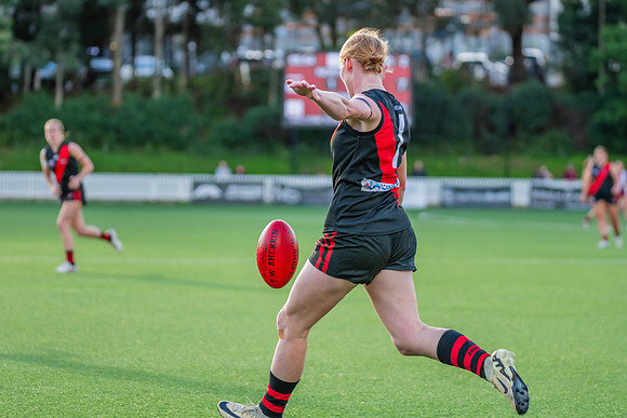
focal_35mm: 179
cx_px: 300
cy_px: 202
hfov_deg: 11.5
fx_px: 3111
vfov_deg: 7.7
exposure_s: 1/800
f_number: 4
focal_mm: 170
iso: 900
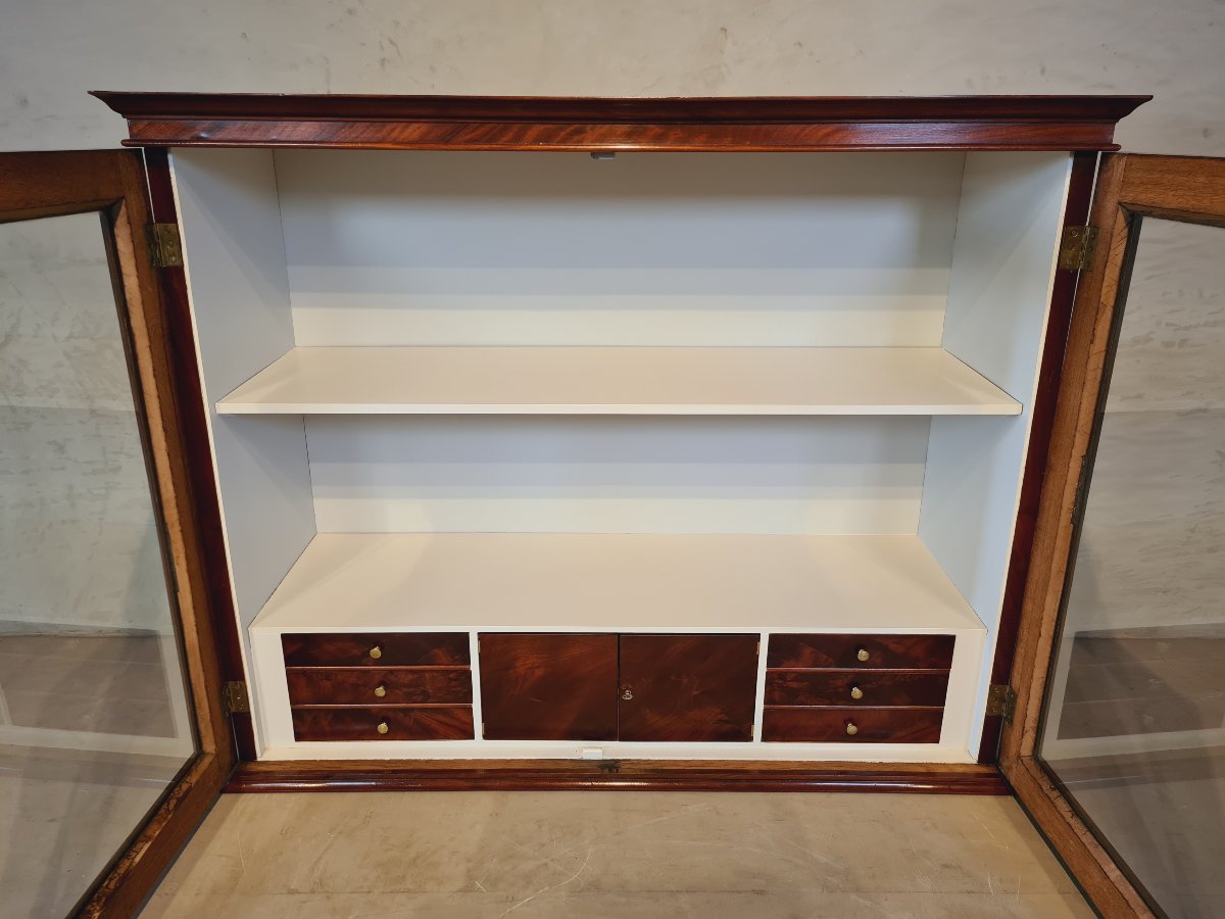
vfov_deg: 53.1
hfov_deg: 67.3
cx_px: 612
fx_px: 920
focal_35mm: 26
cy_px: 460
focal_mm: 5.4
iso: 100
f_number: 1.8
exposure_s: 1/50
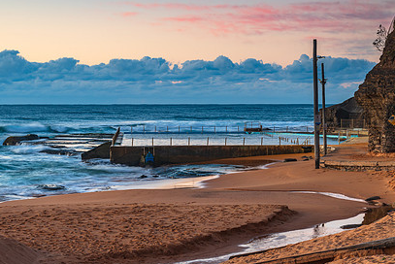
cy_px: 100
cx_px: 195
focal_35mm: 93
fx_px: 1021
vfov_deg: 14.7
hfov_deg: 21.9
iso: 100
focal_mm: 65
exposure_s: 1/2
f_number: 8
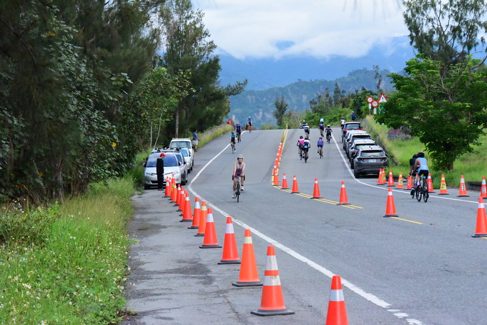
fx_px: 1624
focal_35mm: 120
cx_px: 244
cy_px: 162
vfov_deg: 11.4
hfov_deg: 17.1
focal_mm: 120
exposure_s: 1/2500
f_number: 13
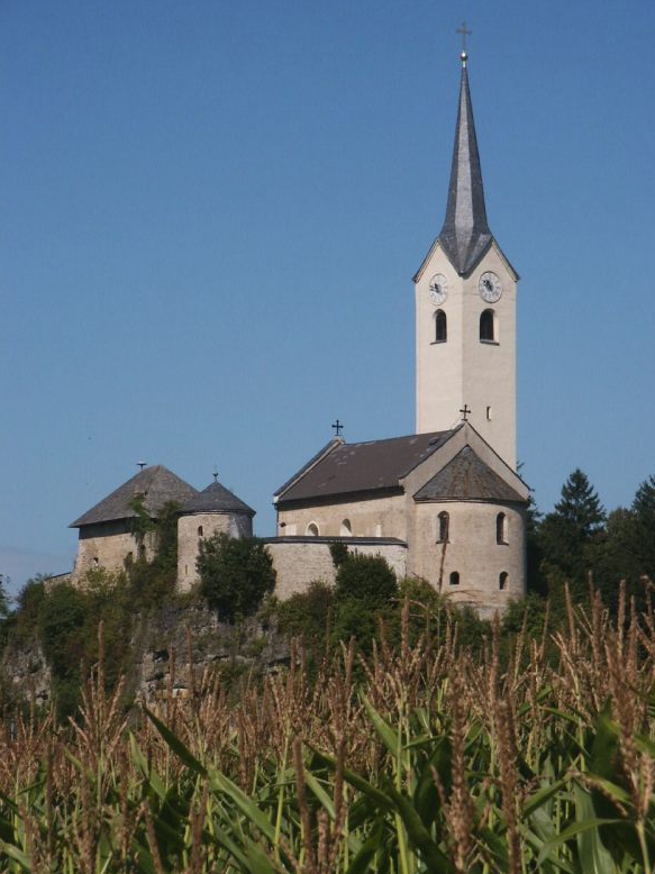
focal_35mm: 143
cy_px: 447
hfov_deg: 10.4
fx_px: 3610
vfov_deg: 13.8
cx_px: 334
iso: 64
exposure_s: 1/350
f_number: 8
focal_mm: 28.23
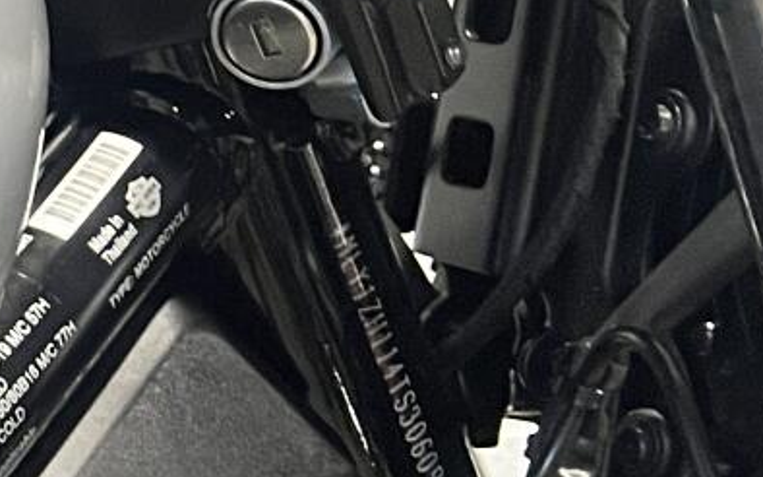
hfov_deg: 11.7
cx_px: -1162
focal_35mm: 140
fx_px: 2910
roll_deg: -5.6
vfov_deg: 9.4
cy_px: 320
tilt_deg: -29.0
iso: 80
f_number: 1.5
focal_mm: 5.7
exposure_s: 1/60
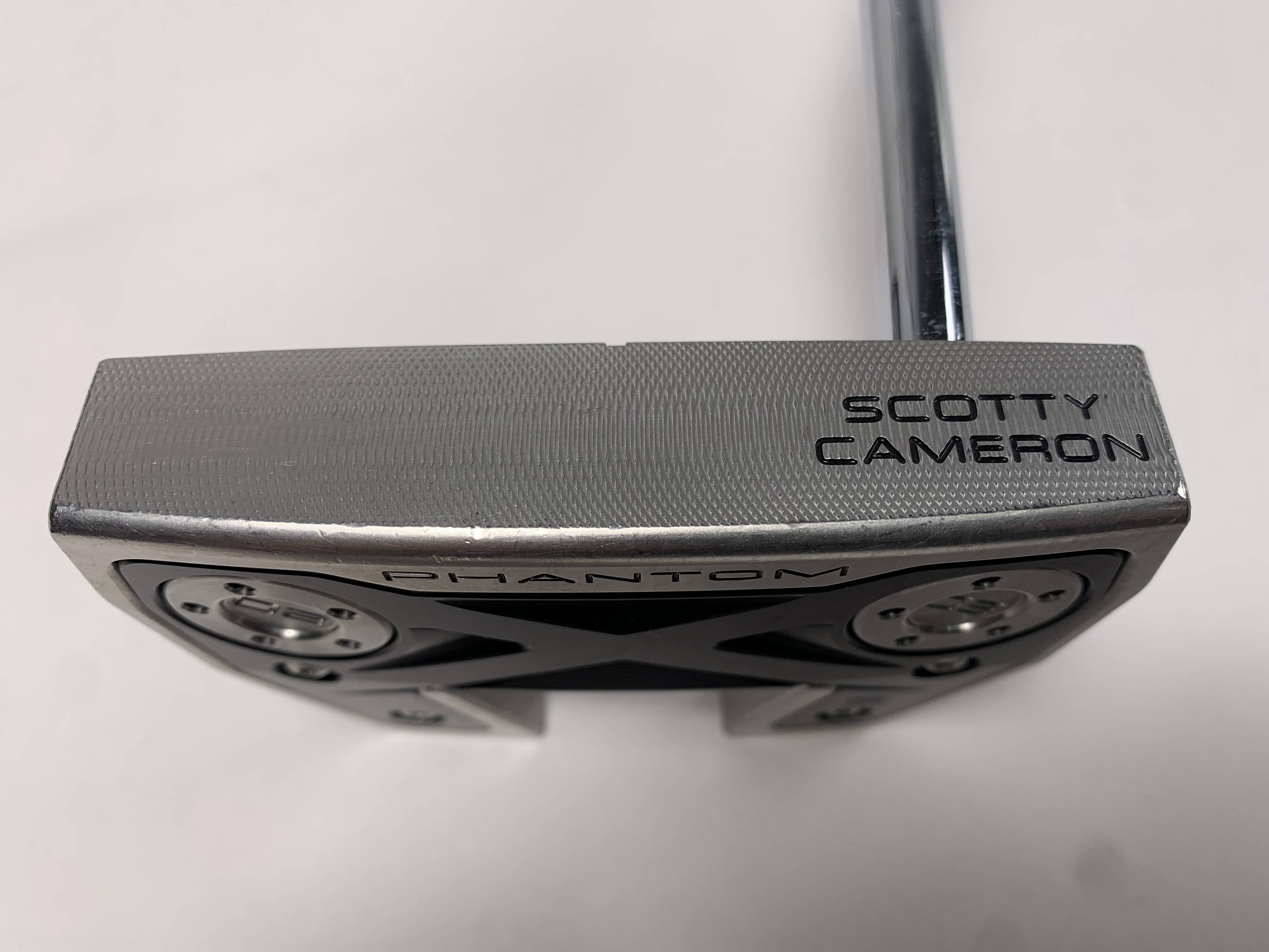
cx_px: 634
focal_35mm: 26
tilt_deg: -65.6
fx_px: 953
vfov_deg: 53.1
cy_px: 476
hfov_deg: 67.3
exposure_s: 1/242
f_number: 1.8
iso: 25
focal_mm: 4.25
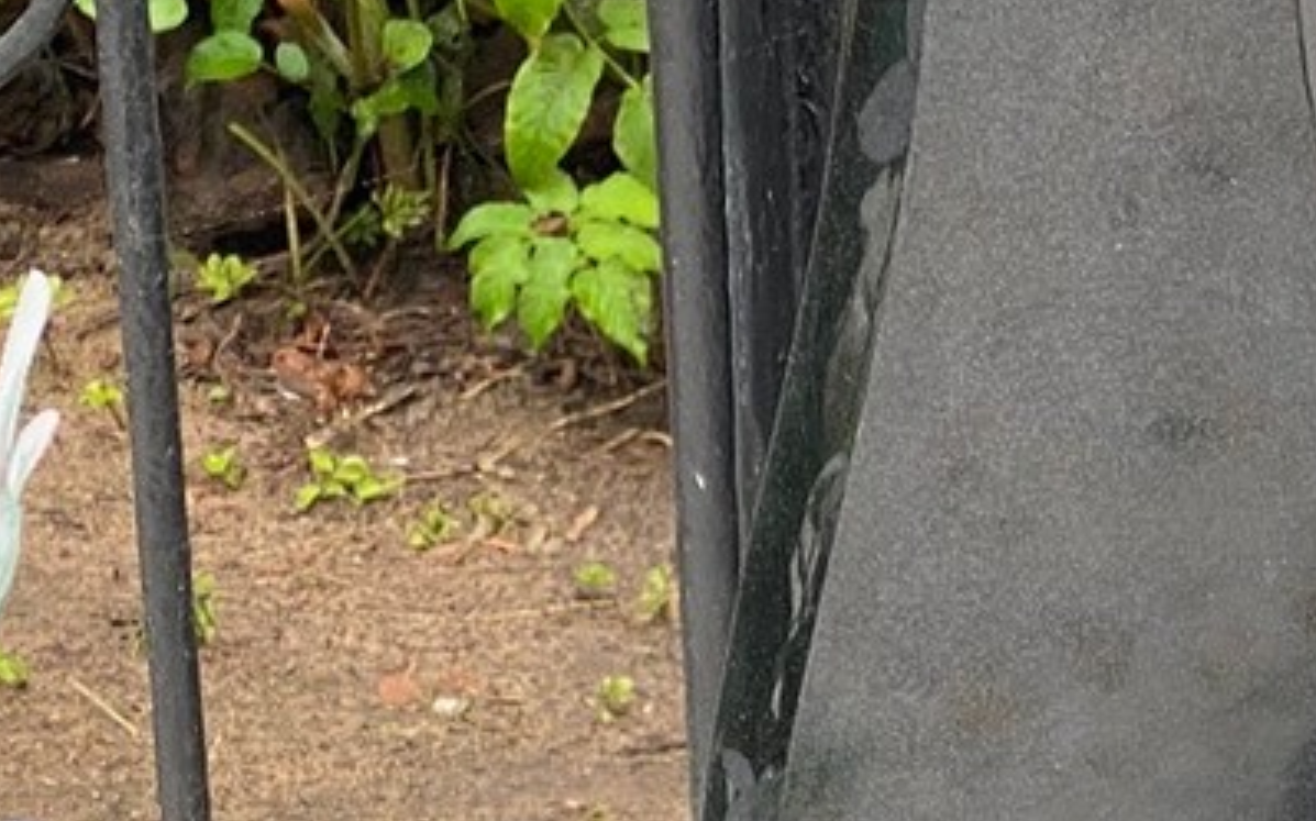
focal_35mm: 199
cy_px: 709
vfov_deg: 6.6
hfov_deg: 10.2
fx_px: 7134
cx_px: 1913
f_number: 2
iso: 32
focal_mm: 6
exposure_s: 1/122
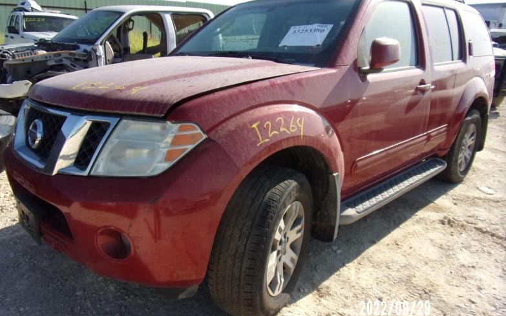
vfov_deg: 47.6
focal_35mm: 26
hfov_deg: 70.4
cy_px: 157
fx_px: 358
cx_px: 248
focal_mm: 4.3
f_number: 3.3
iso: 80
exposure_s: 1/750
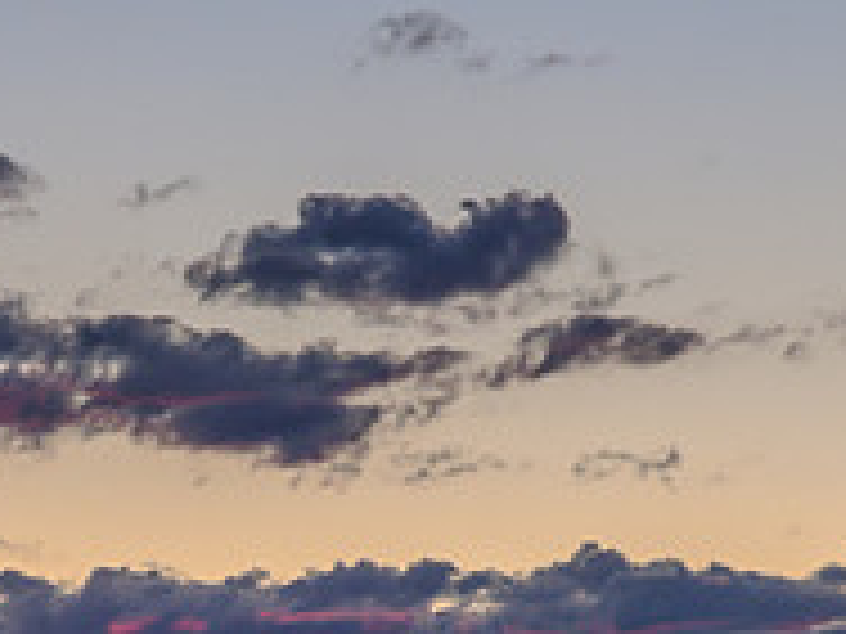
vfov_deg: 4.2
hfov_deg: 5.6
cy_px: 866
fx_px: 8700
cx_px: 234
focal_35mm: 356
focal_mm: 120
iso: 400
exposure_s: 1/60
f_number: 6.3
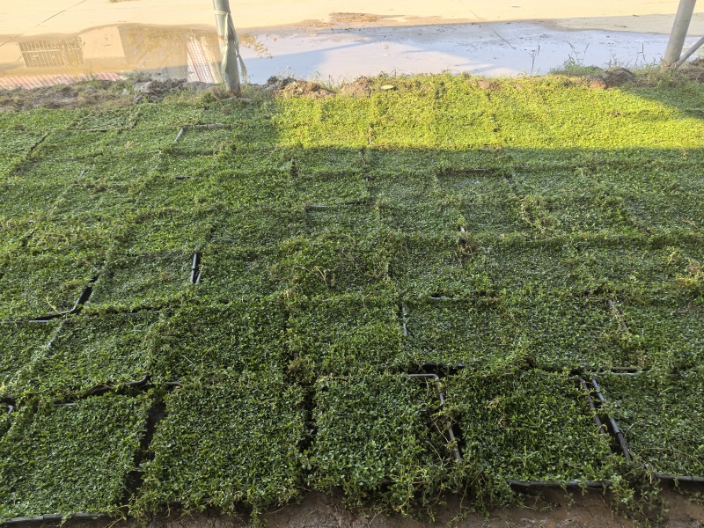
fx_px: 549
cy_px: 264
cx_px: 352
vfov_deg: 51.4
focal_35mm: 27
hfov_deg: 65.3
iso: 50
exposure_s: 1/413
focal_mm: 5.75
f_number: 2
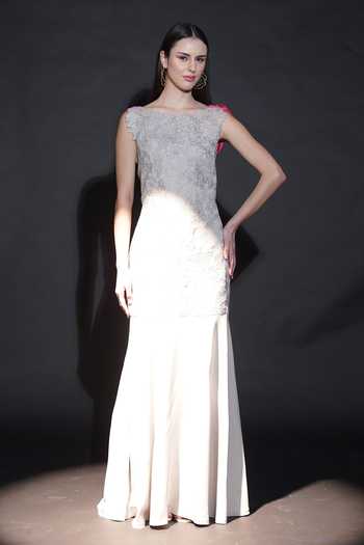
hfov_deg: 21.9
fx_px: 940
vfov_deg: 32.4
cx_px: 182
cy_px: 272
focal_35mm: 62
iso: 640
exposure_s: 1/160
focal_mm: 62
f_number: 2.8
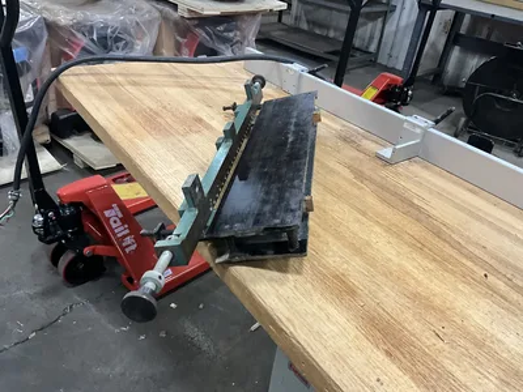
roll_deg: -7.7
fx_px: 438
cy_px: 196
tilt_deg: -32.1
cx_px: 262
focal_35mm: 29
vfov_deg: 48.2
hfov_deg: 61.7
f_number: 1.8
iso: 320
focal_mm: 3
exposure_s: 1/47
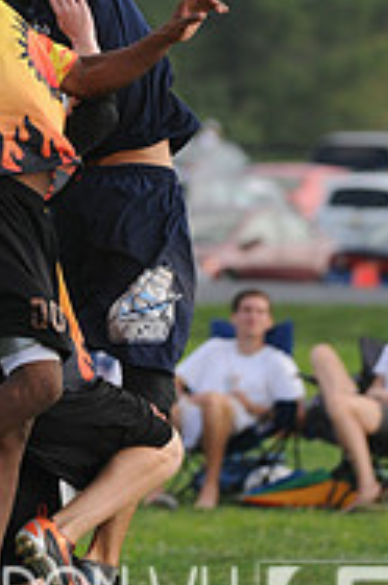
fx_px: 7921
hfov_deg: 2.8
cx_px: 13
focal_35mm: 488
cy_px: 16
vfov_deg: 4.2
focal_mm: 135
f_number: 2.8
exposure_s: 1/2000
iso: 400
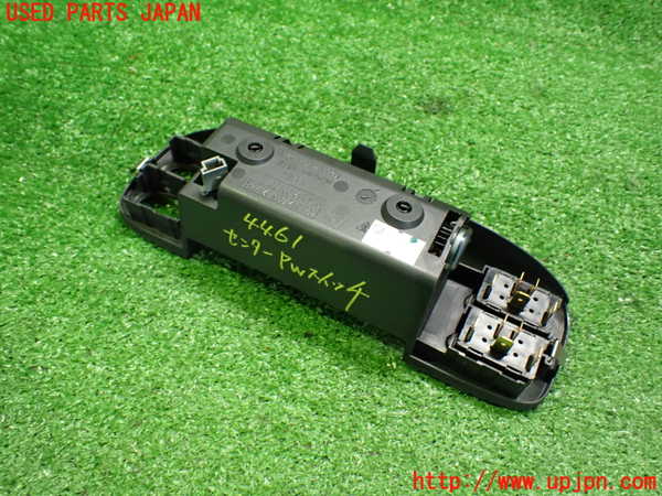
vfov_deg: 46.8
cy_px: 248
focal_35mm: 30
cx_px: 331
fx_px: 574
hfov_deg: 60.0
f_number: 2.3
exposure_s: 1/40
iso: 800
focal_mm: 5.4
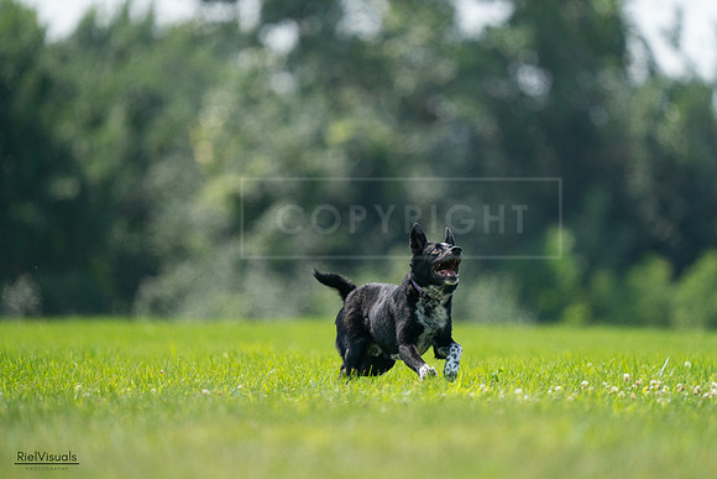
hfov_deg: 3.4
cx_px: 358
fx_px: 11952
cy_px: 240
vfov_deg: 2.3
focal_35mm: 600
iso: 2000
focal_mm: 600
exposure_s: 1/4000
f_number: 6.3
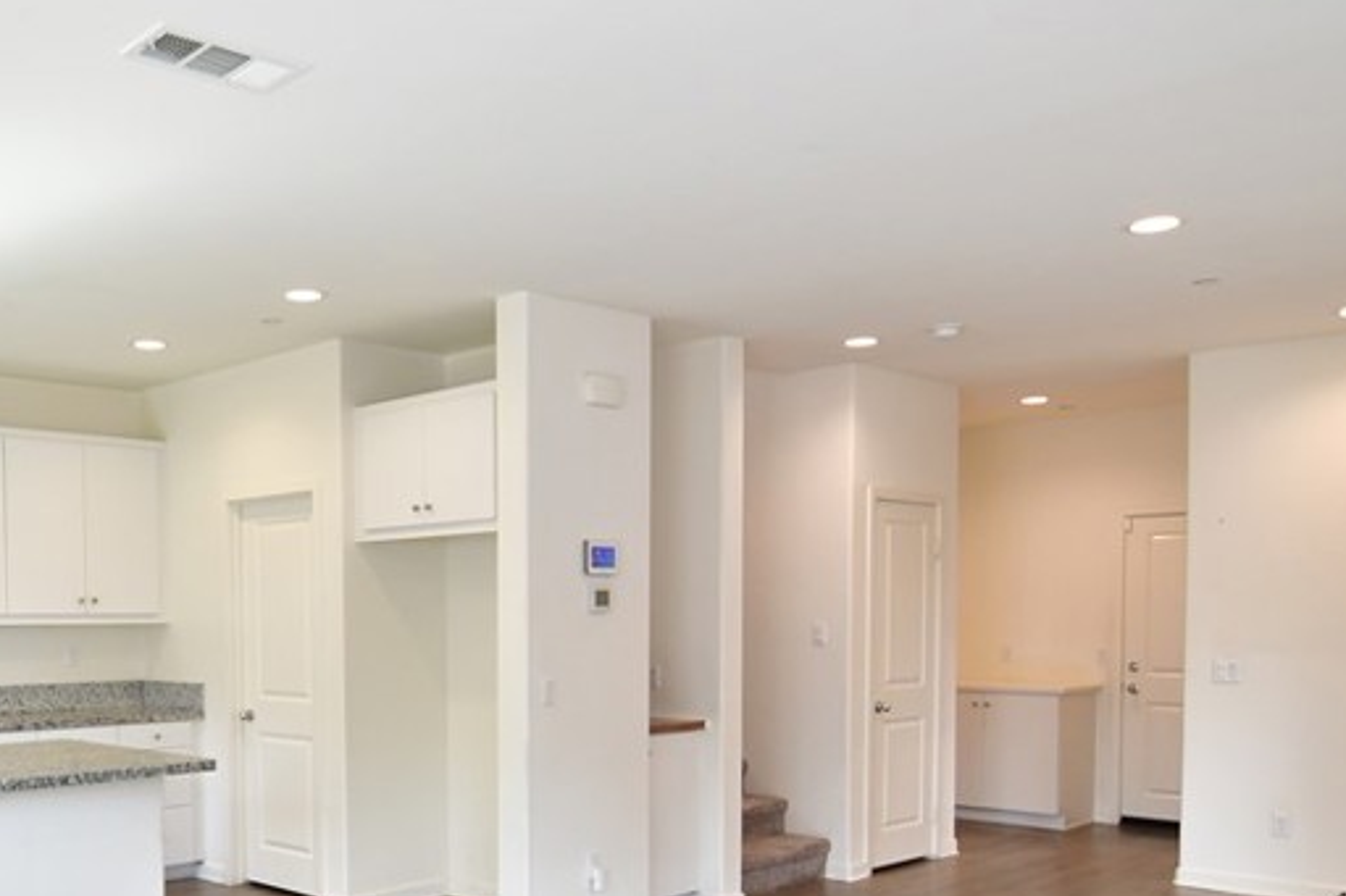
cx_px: 313
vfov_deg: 39.7
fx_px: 1196
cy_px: 692
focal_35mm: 32
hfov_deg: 55.5
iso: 640
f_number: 3.2
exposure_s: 1/200
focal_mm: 11
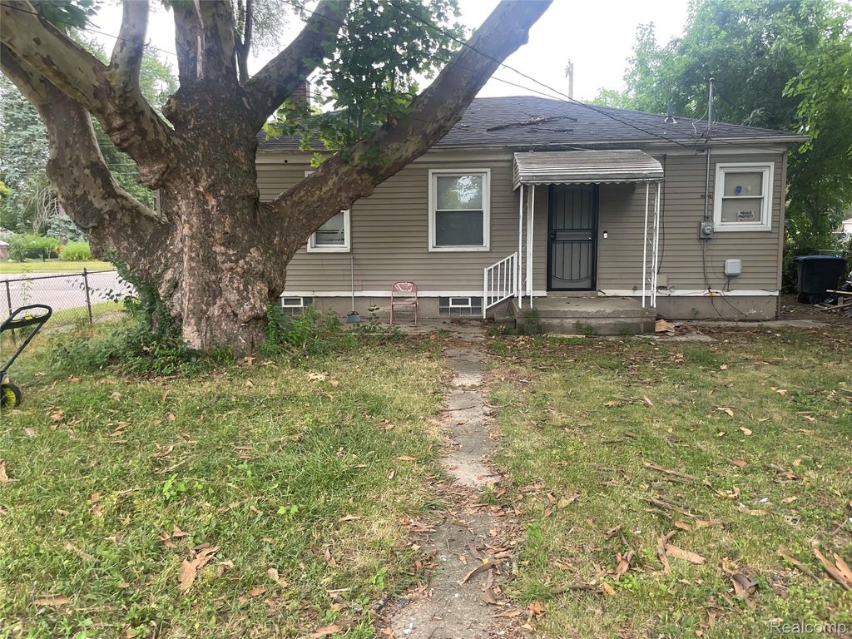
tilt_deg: -7.2
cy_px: 320
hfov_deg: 67.3
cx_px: 426
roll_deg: +1.4
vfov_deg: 53.1
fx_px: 640
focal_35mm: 26
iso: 64
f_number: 1.6
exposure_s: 1/121
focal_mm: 4.2
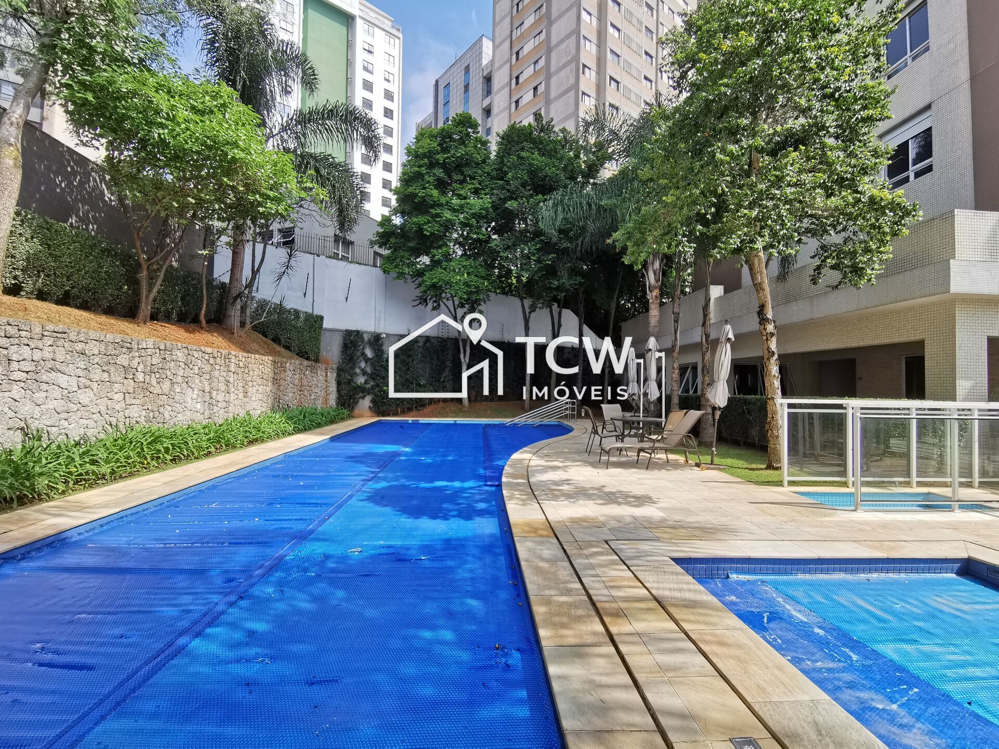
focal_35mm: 16
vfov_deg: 78.1
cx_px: 500
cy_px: 374
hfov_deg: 94.5
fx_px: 462
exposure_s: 1/483
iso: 50
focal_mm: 2.35
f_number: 2.2
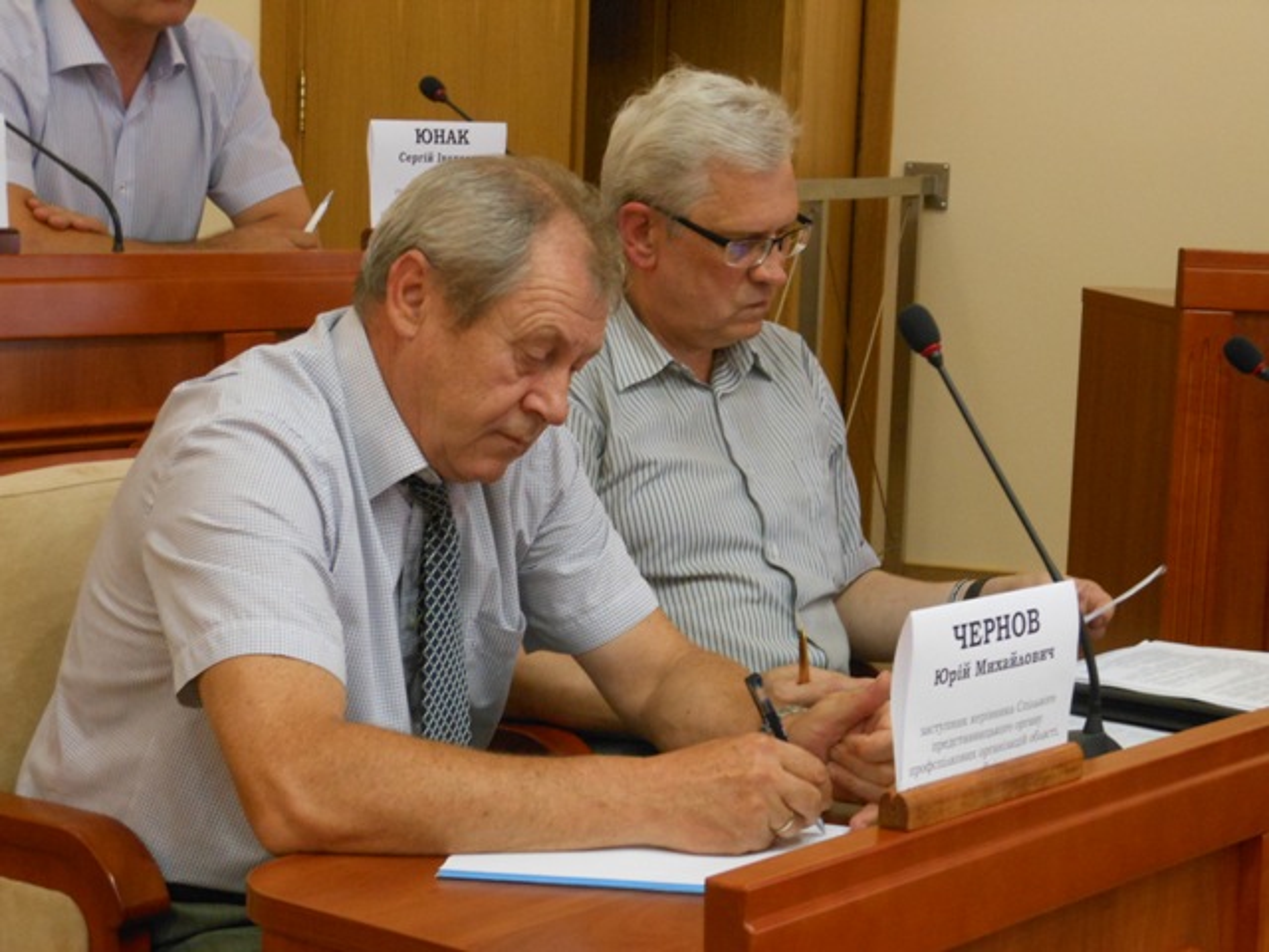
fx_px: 2786
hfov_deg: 25.7
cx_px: 634
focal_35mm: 76
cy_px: 476
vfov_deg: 19.4
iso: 400
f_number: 4.4
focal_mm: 13.6
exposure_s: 1/20
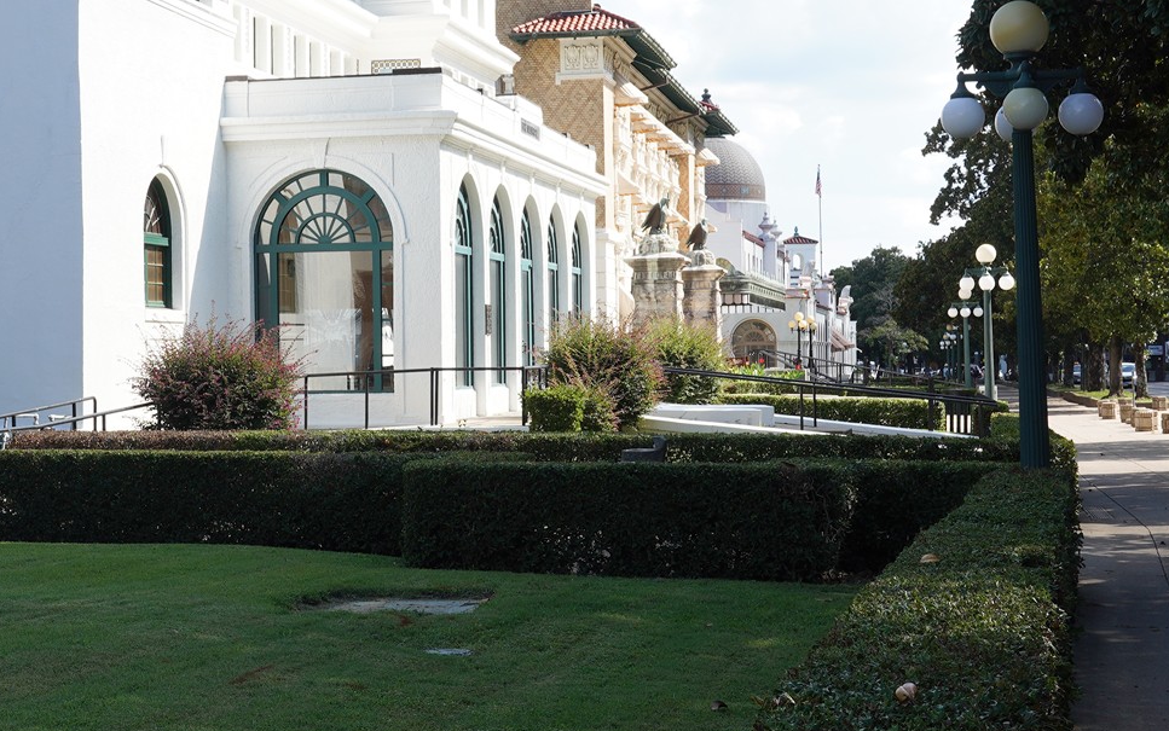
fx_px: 1880
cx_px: 469
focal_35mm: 59
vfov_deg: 21.8
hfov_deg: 34.4
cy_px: 178
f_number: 13
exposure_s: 1/100
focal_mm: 28
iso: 200
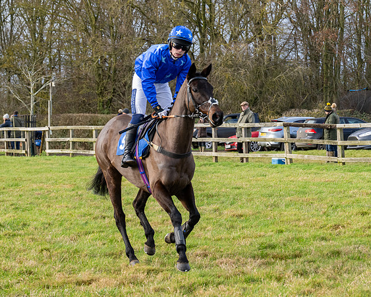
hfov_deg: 13.3
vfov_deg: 10.7
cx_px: 228
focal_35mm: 145
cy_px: 129
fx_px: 1590
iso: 800
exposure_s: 1/800
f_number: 5
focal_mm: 74
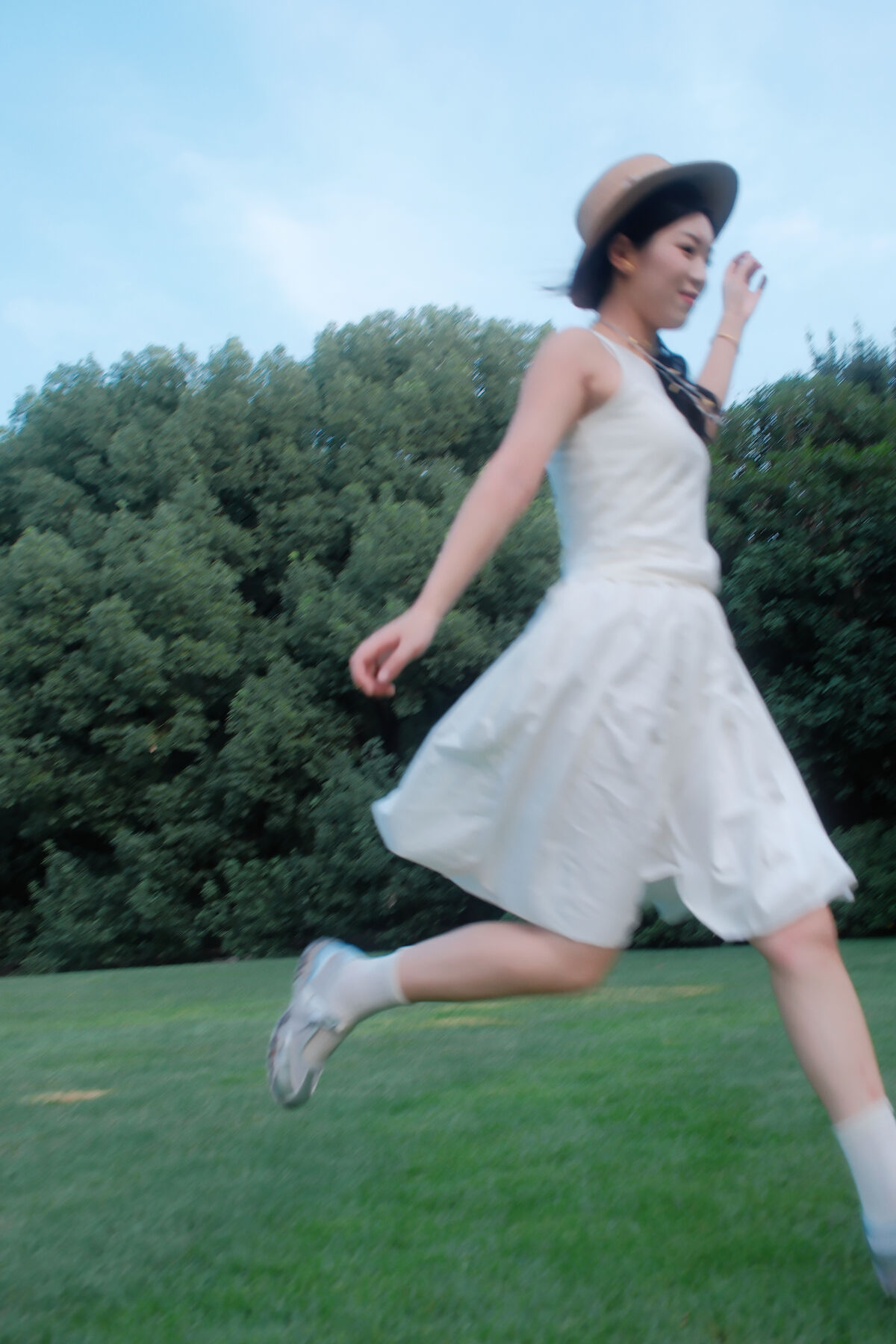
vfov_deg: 57.2
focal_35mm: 33
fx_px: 1232
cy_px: 672
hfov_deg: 40.0
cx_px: 448
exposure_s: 1/100
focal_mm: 21.7
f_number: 4
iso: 400
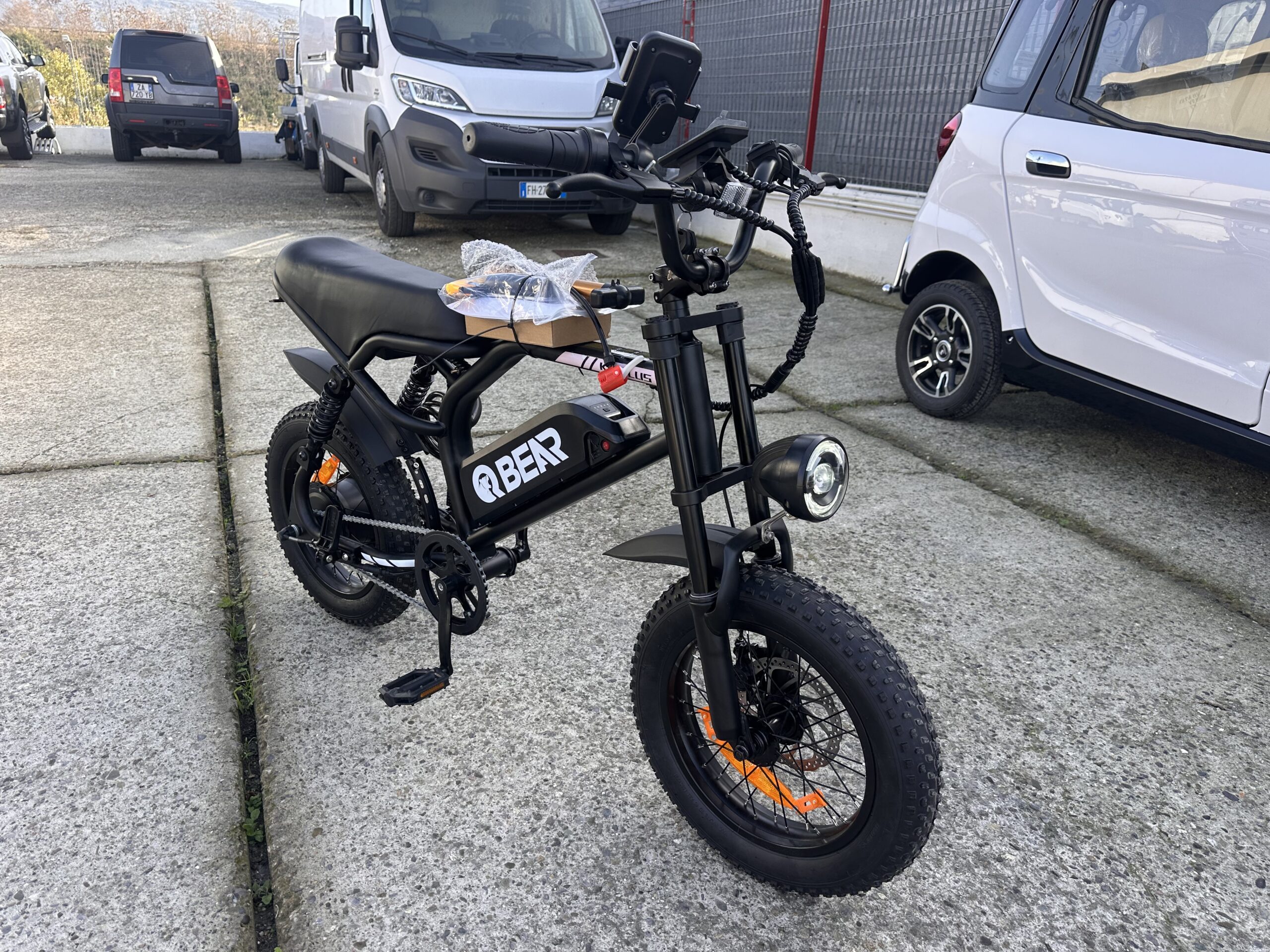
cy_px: 476
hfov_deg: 71.6
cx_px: 635
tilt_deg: -22.4
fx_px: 881
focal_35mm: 24
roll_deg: -2.6
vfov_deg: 56.8
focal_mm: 6.86
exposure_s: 1/709
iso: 80
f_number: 1.78
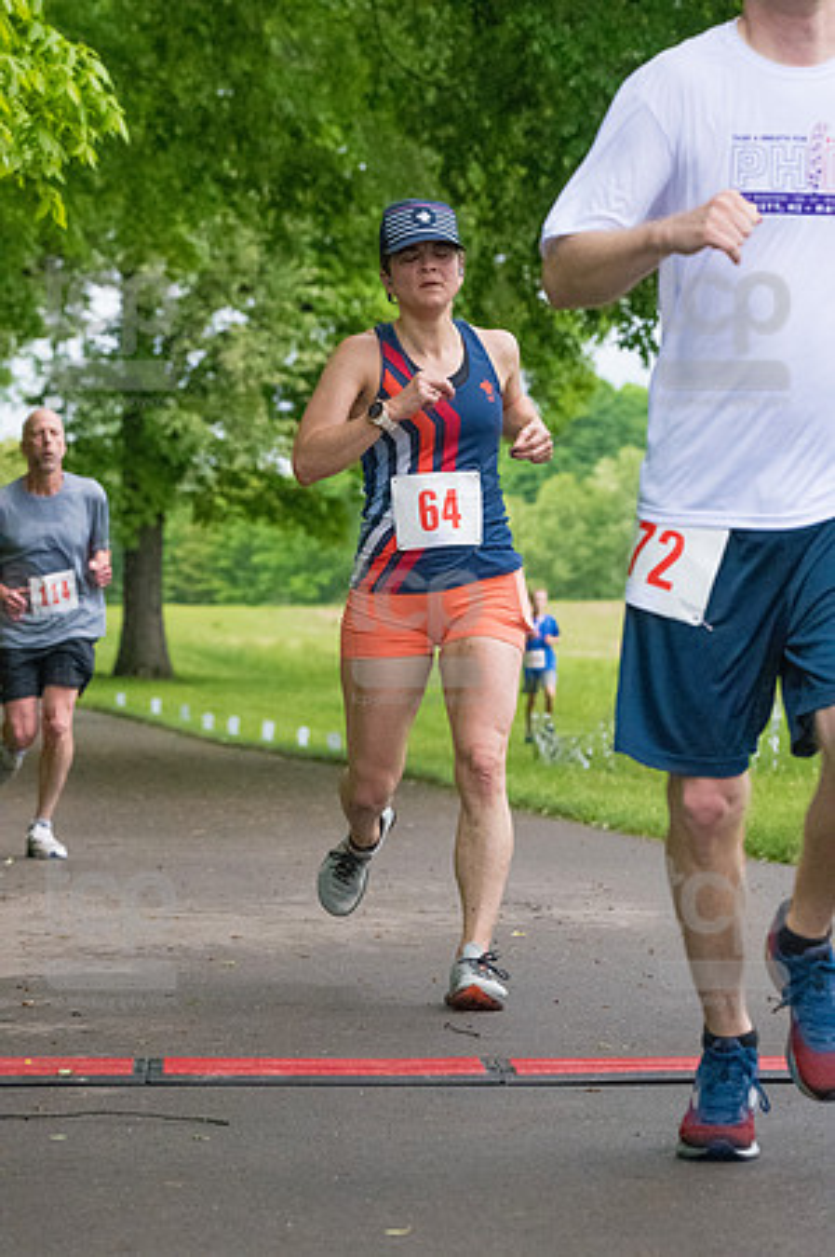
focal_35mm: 153
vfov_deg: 13.4
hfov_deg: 8.9
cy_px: 628
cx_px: 418
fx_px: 5335
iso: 6400
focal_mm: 102
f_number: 5.6
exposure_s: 1/1250
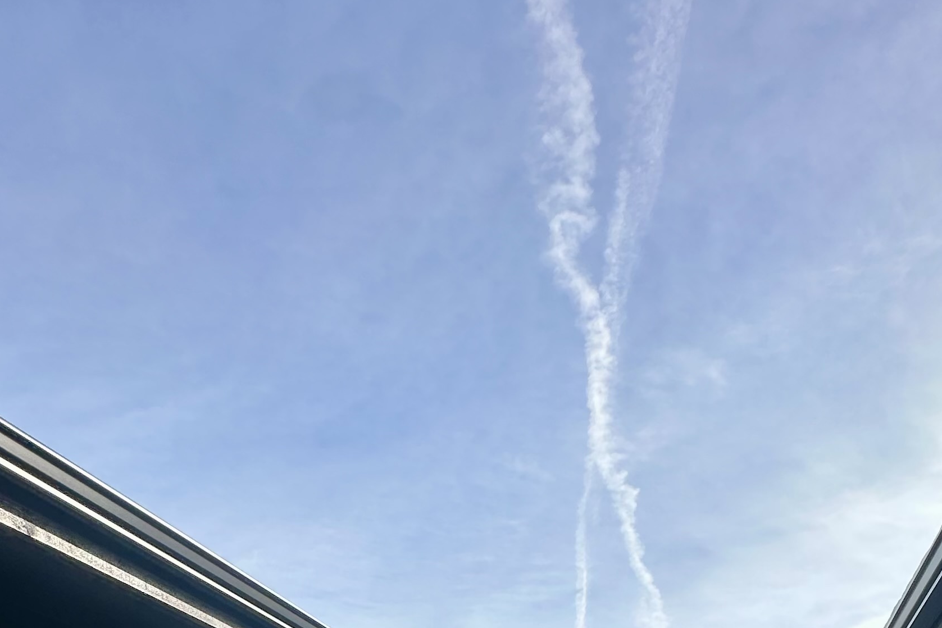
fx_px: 916
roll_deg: +0.6
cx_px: 533
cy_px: 983
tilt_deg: -4.7
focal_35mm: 35
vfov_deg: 25.8
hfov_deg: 54.3
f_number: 2.2
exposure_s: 1/1103
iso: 40
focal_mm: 2.22
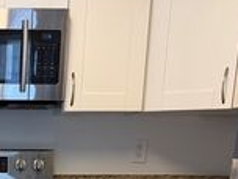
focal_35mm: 79
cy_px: 279
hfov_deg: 23.0
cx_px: -36
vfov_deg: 16.7
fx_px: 543
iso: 200
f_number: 1.78
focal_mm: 6.76
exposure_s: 1/60
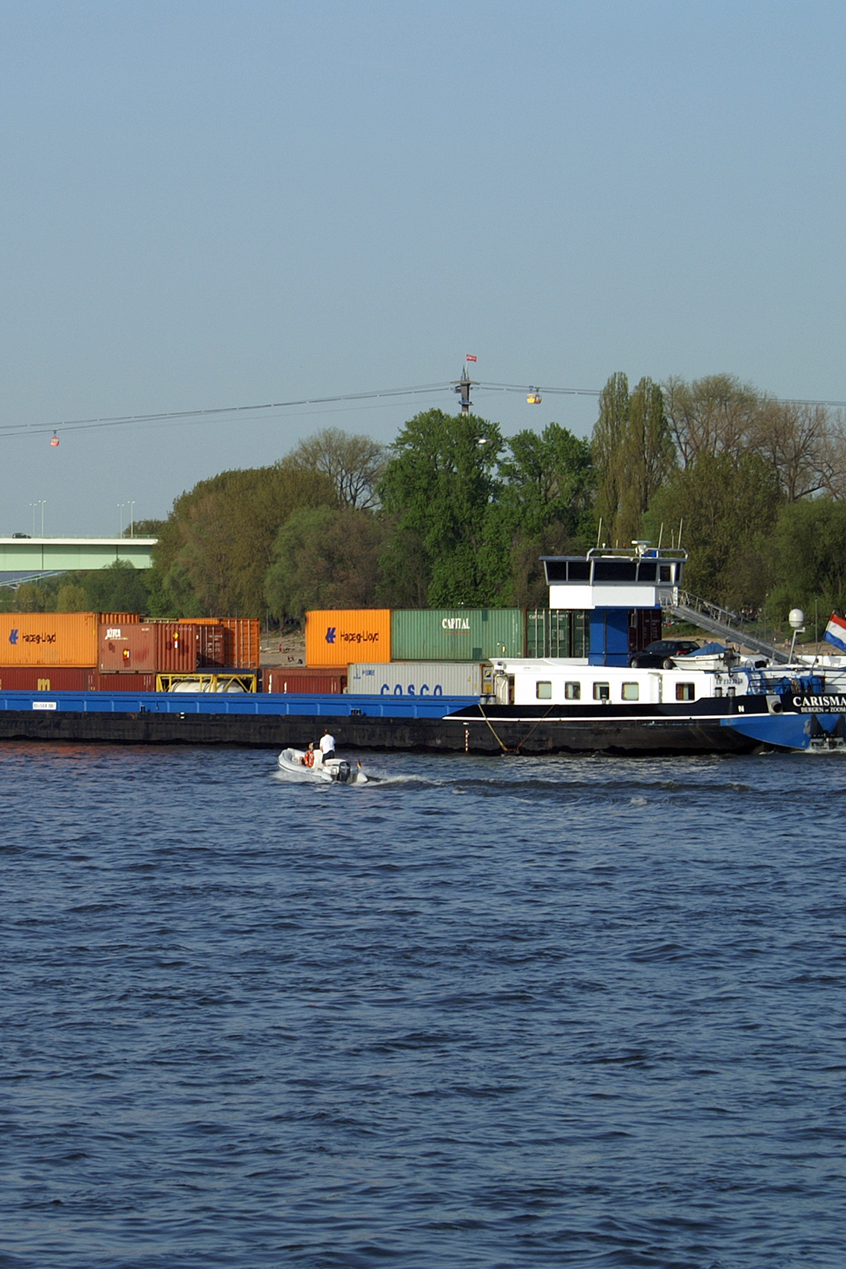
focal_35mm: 158
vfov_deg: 13.0
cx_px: 138
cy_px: 635
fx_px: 5567
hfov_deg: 8.7
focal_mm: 70
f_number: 10
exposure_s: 1/250
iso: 100
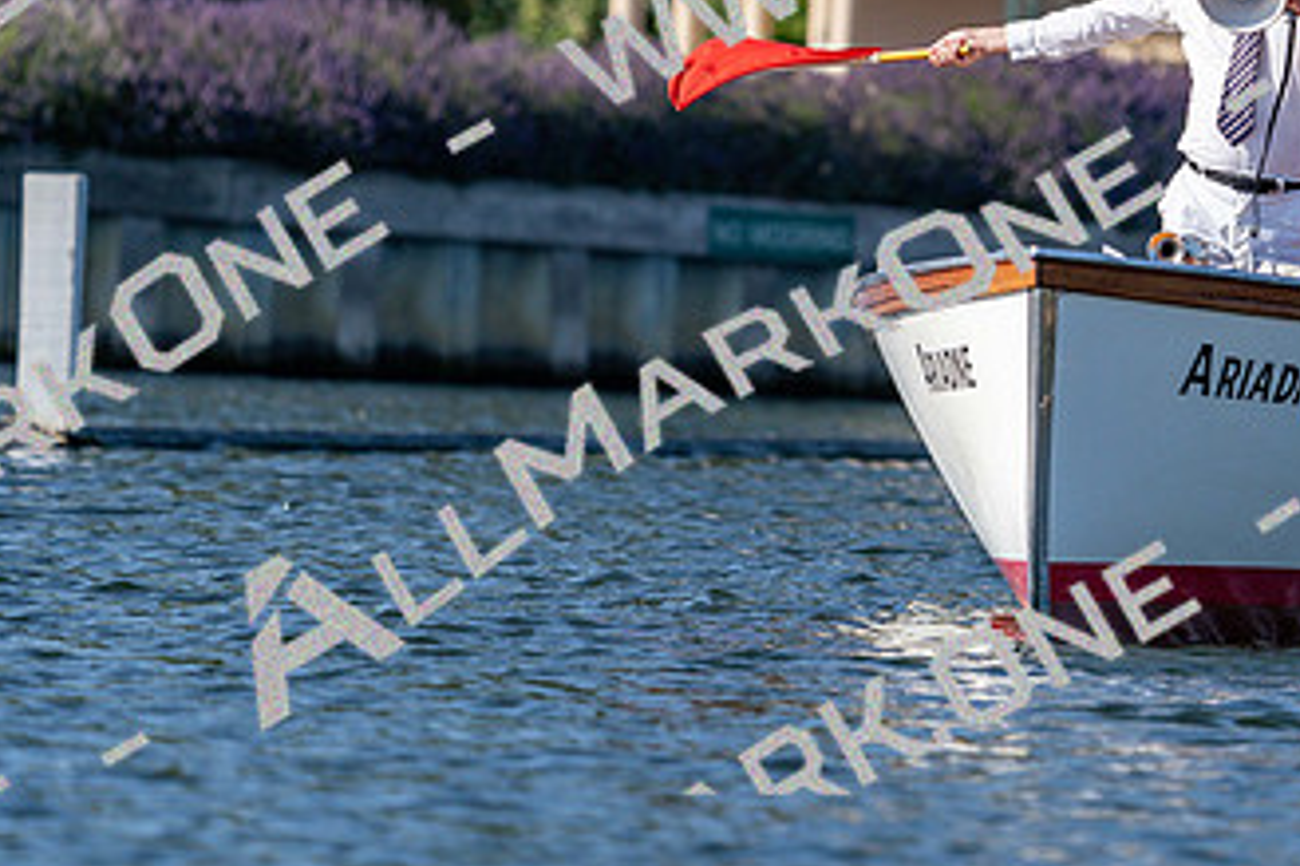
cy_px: 117
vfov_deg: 2.1
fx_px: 24145
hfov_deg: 3.1
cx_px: 1047
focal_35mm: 669
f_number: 6.3
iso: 250
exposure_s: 1/1600
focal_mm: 379
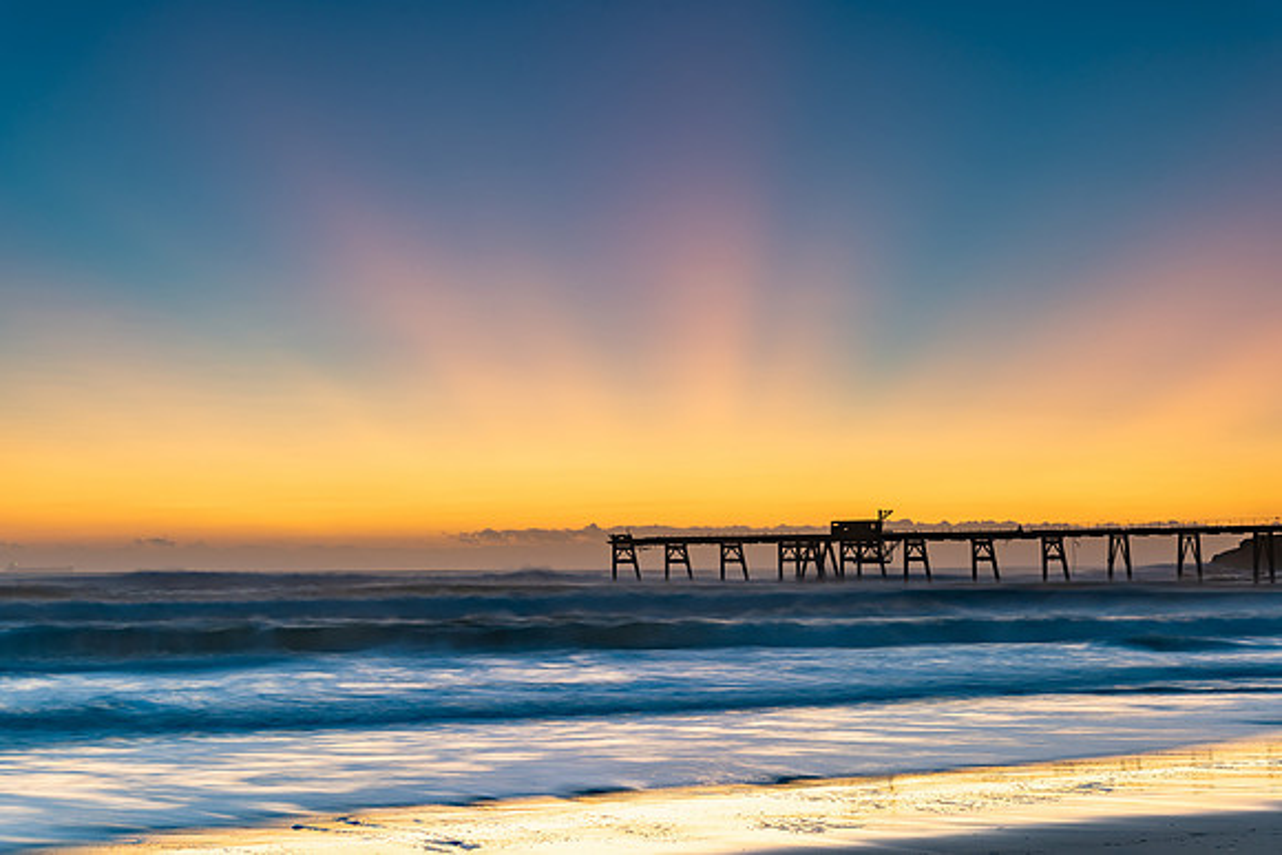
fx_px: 1962
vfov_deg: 24.6
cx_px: 641
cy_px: 428
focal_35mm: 55
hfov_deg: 36.2
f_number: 9
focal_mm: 55
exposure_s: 2.5
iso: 100
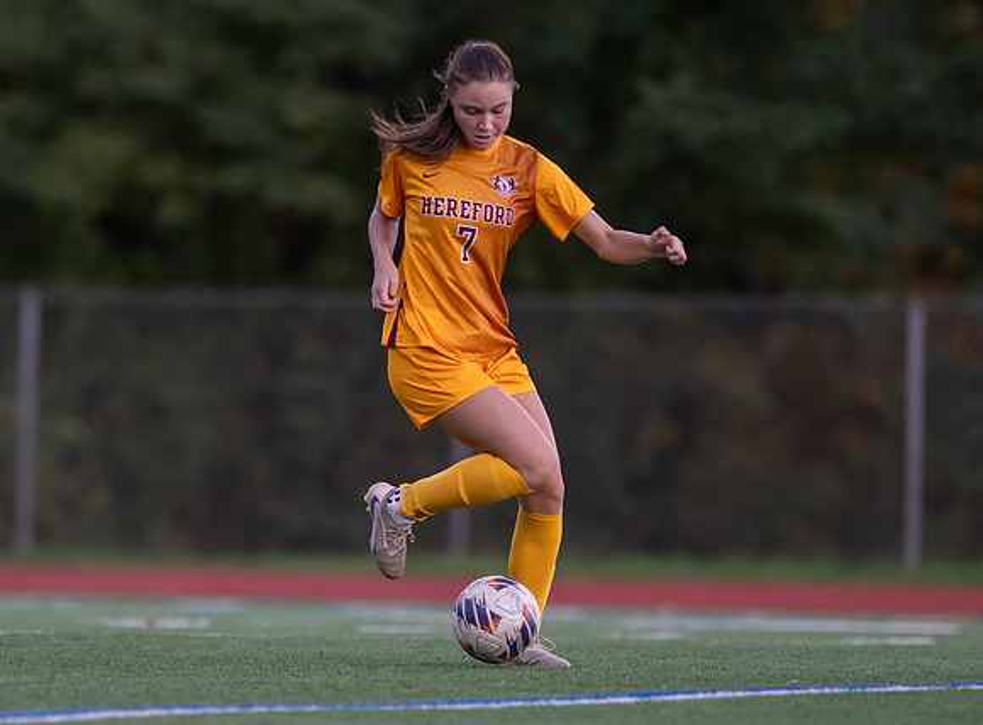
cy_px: 457
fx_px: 13818
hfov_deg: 4.1
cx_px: 356
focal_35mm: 489
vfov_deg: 3.0
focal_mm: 300
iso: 1800
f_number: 2.8
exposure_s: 1/1600
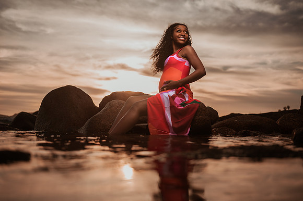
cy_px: 100
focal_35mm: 36
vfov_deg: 37.3
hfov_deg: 53.8
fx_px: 299
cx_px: 152
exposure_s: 1/3200
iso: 100
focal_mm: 35
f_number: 1.8
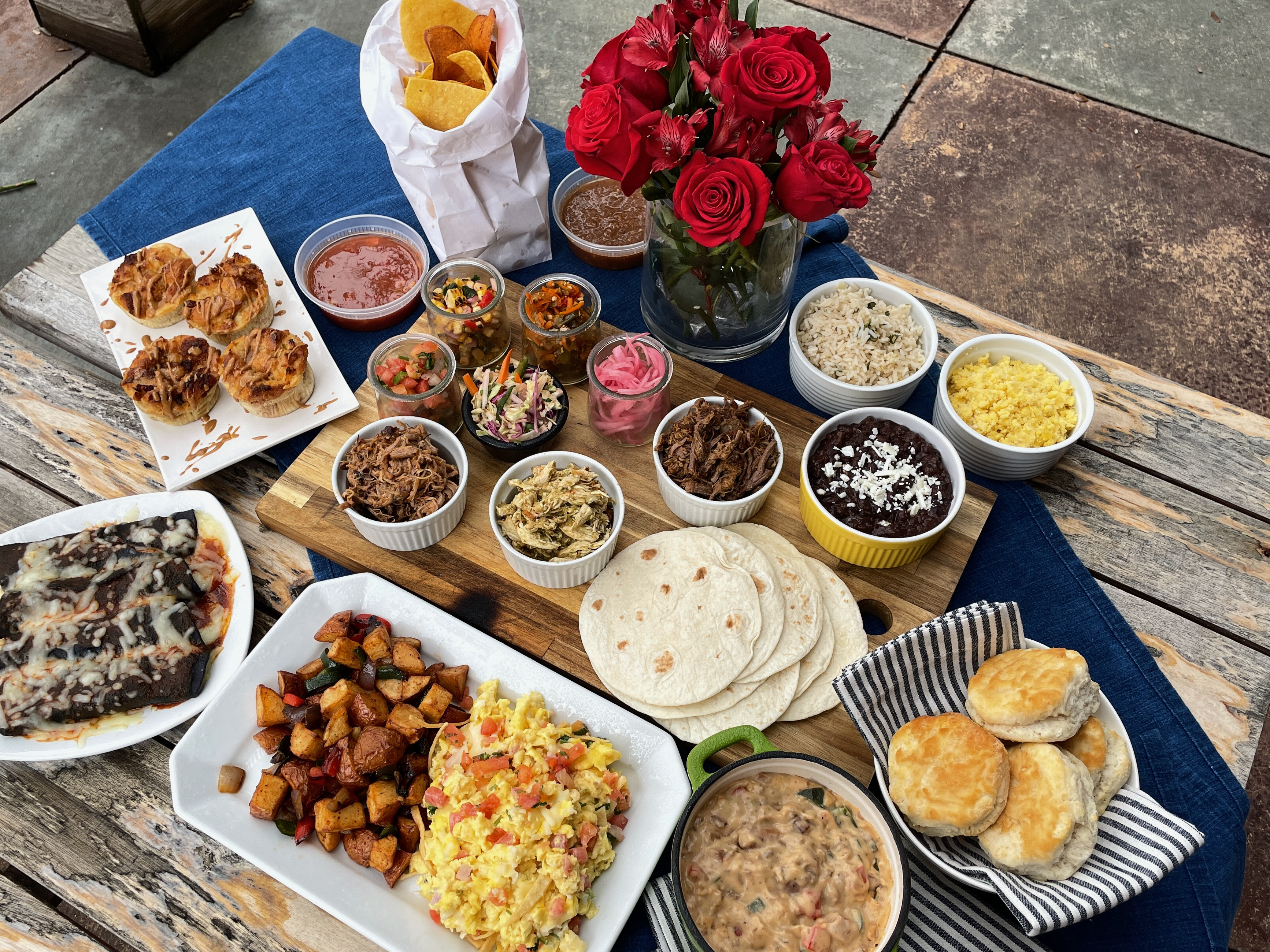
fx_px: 954
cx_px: 635
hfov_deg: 67.3
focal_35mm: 26
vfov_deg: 53.1
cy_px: 476
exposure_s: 1/186
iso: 32
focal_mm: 4.2
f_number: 1.6
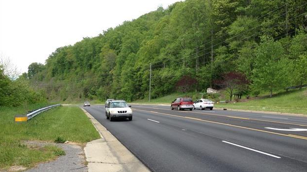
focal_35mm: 39
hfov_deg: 51.6
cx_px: 154
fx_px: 317
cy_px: 109
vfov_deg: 30.3
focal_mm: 4.28
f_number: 2.4
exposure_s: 1/690
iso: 50
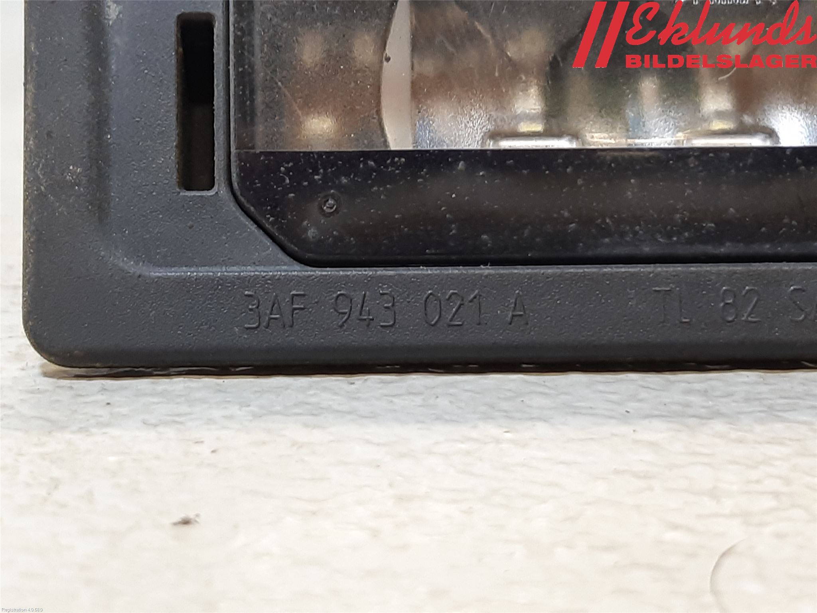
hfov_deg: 67.3
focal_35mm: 26
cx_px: 408
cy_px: 306
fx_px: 614
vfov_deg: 53.1
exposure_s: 1/50
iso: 125
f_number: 1.7
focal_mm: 3.93
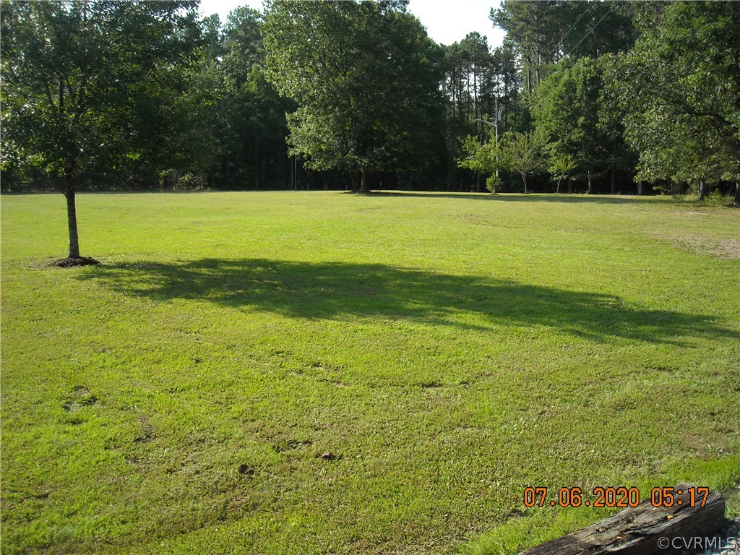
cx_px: 370
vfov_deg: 40.7
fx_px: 748
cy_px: 278
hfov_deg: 52.6
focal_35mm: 35
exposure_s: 1/478
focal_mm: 5.7
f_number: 2.8
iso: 64
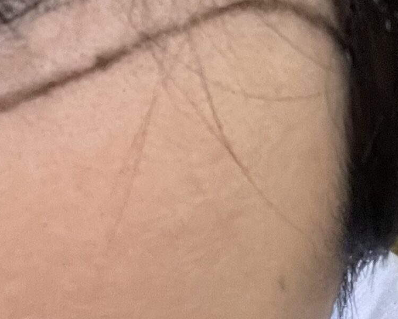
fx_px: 1178
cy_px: 115
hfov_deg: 18.7
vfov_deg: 15.4
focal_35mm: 100
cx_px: 13
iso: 640
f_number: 2.2
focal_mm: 2.71
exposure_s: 1/30
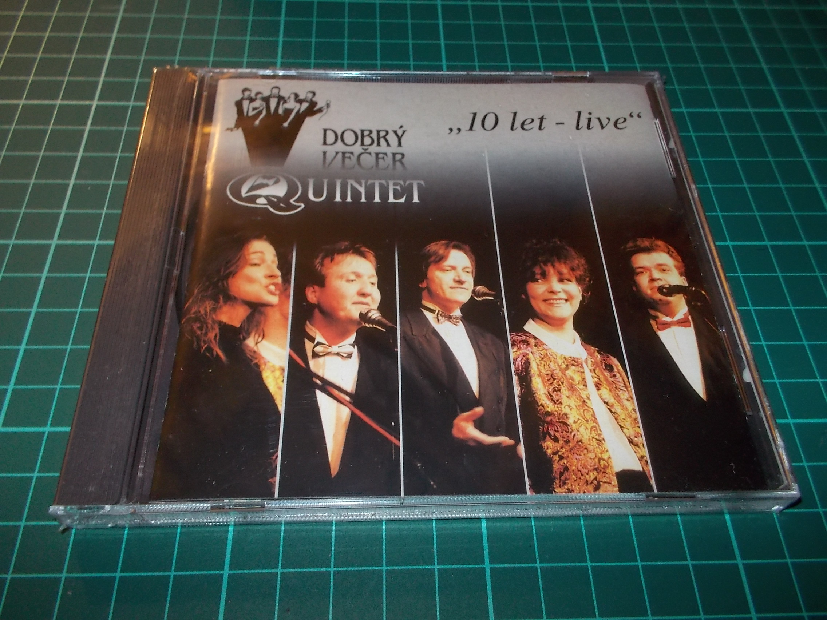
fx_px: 693
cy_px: 310
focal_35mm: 29
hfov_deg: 61.7
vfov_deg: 48.2
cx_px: 414
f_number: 3.3
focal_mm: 4.1
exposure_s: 1/30
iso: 200
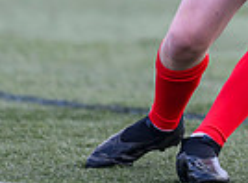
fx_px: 16205
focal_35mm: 2274
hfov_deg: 0.9
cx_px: 345
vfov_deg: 0.6
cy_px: -146
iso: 500
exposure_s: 1/1600
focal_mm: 400
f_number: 2.8
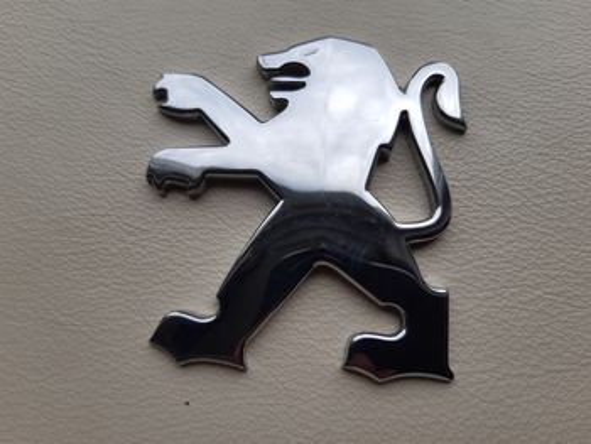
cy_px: 222
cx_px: 296
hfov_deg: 67.3
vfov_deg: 53.1
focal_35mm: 26
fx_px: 444
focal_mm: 3.92
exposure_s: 1/653
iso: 40
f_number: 1.7
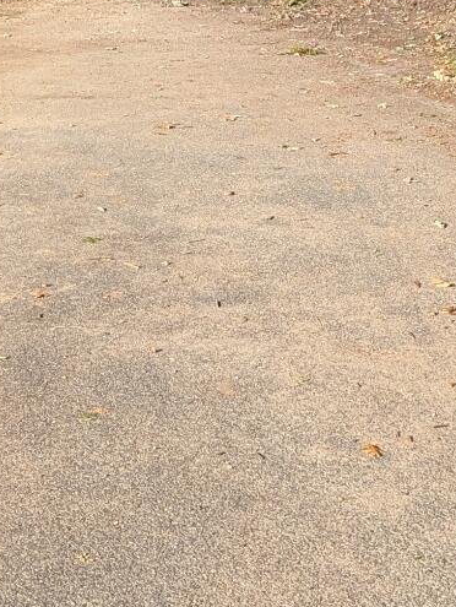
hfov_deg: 15.2
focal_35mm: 97
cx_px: 377
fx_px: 1702
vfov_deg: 17.8
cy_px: -342
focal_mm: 6.9
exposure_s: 1/422
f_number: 1.68
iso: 20
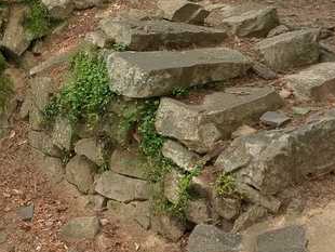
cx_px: 85
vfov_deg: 21.7
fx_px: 649
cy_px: 56
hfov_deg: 28.5
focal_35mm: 67
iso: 100
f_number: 1.8
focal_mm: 4.58
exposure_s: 1/405
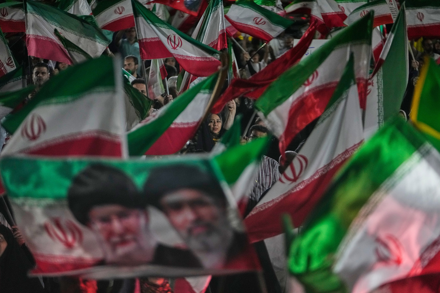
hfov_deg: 13.2
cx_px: 220
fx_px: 1906
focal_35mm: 156
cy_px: 146
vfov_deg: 8.8
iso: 3200
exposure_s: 1/500
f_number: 2.8
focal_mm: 156
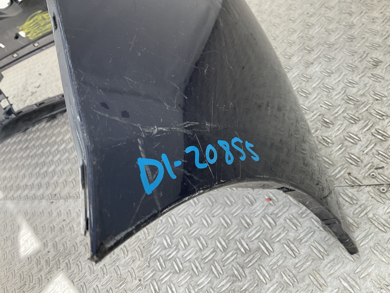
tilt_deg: -45.0
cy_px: 146
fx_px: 327
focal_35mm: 29
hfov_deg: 61.7
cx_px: 195
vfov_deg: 48.2
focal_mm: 3
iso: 20
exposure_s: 1/100
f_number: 1.8
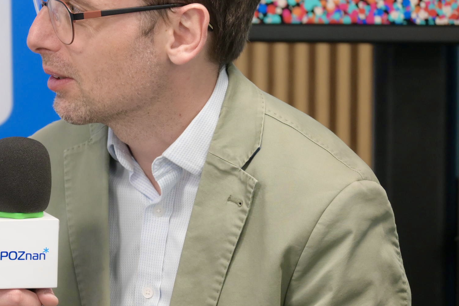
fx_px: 6413
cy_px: 134
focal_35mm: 503
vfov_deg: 2.7
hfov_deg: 4.1
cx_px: 63
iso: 1100
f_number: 5.6
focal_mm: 180
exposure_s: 1/60
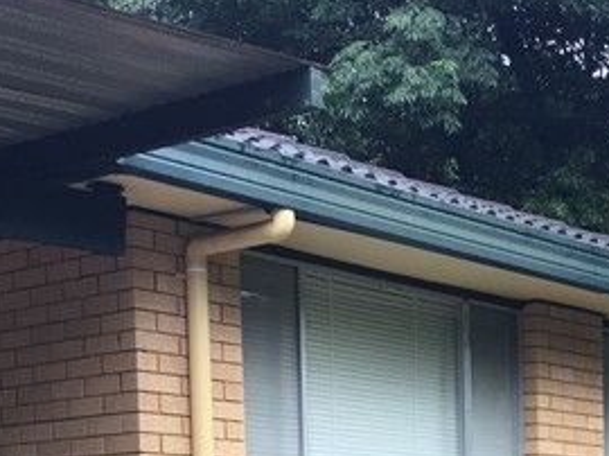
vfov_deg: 15.0
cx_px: 604
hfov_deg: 20.7
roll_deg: +1.4
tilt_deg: -3.1
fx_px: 1617
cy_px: 659
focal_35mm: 92
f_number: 2.4
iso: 25
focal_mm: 3.3
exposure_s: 1/106
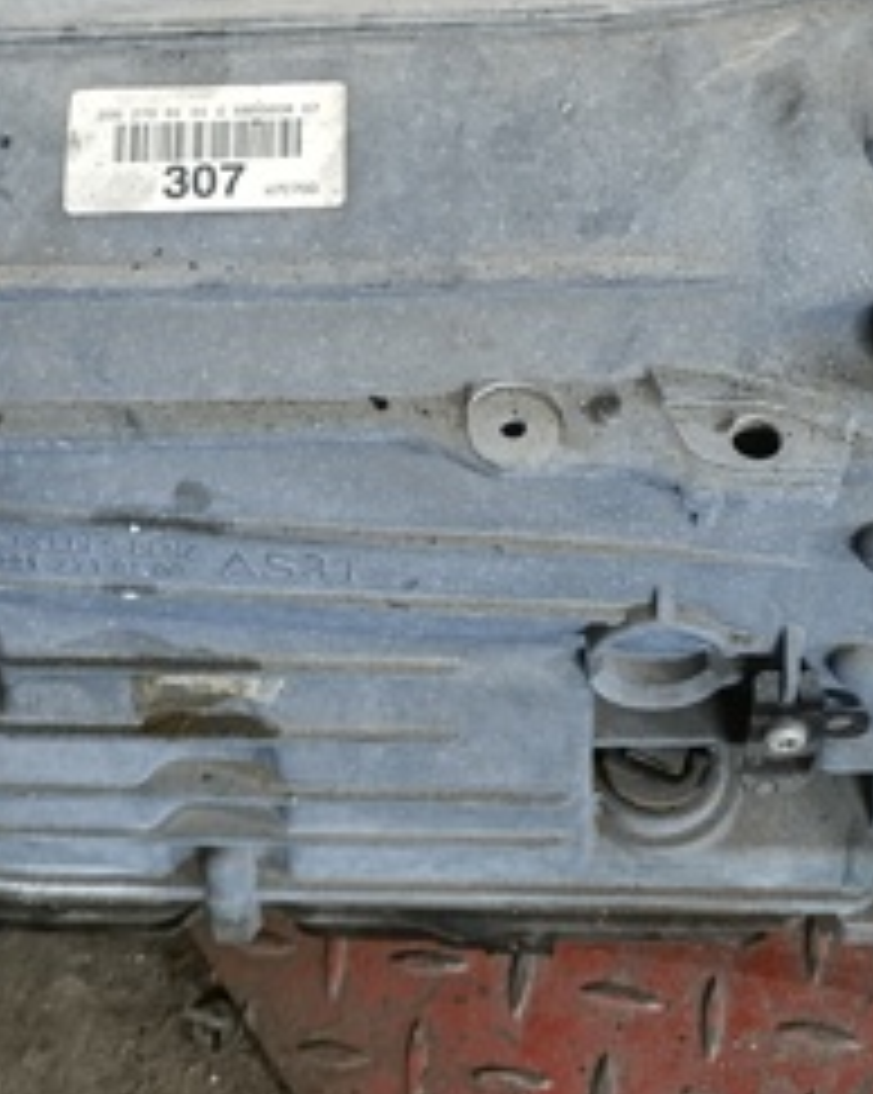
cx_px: 506
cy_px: 338
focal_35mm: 59
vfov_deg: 31.6
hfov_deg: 25.7
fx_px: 1908
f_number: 1.7
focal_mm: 6.11
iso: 1250
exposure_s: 1/25
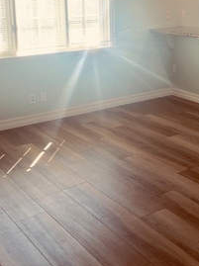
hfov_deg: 26.3
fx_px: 415
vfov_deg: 34.8
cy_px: 66
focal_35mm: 54
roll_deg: -0.5
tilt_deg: -8.2
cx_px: 170
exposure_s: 1/60
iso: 25
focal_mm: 4.15
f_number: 2.2
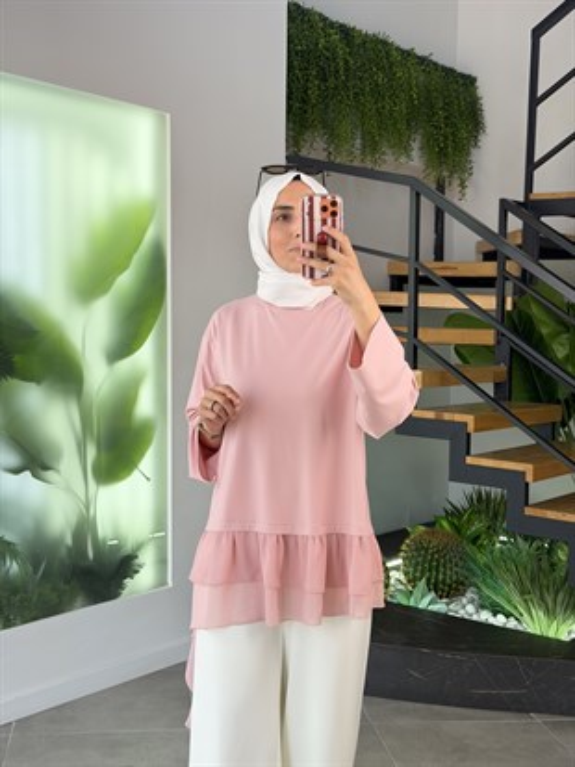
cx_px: 288
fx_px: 1063
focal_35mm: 48
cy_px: 384
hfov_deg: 30.3
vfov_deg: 39.6
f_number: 1.78
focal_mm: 6.76
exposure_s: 1/208
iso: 64
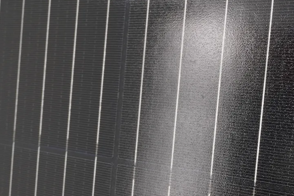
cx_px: 84
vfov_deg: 12.8
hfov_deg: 19.2
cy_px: 182
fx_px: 865
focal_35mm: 106
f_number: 11
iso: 100
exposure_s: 1/3
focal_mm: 34
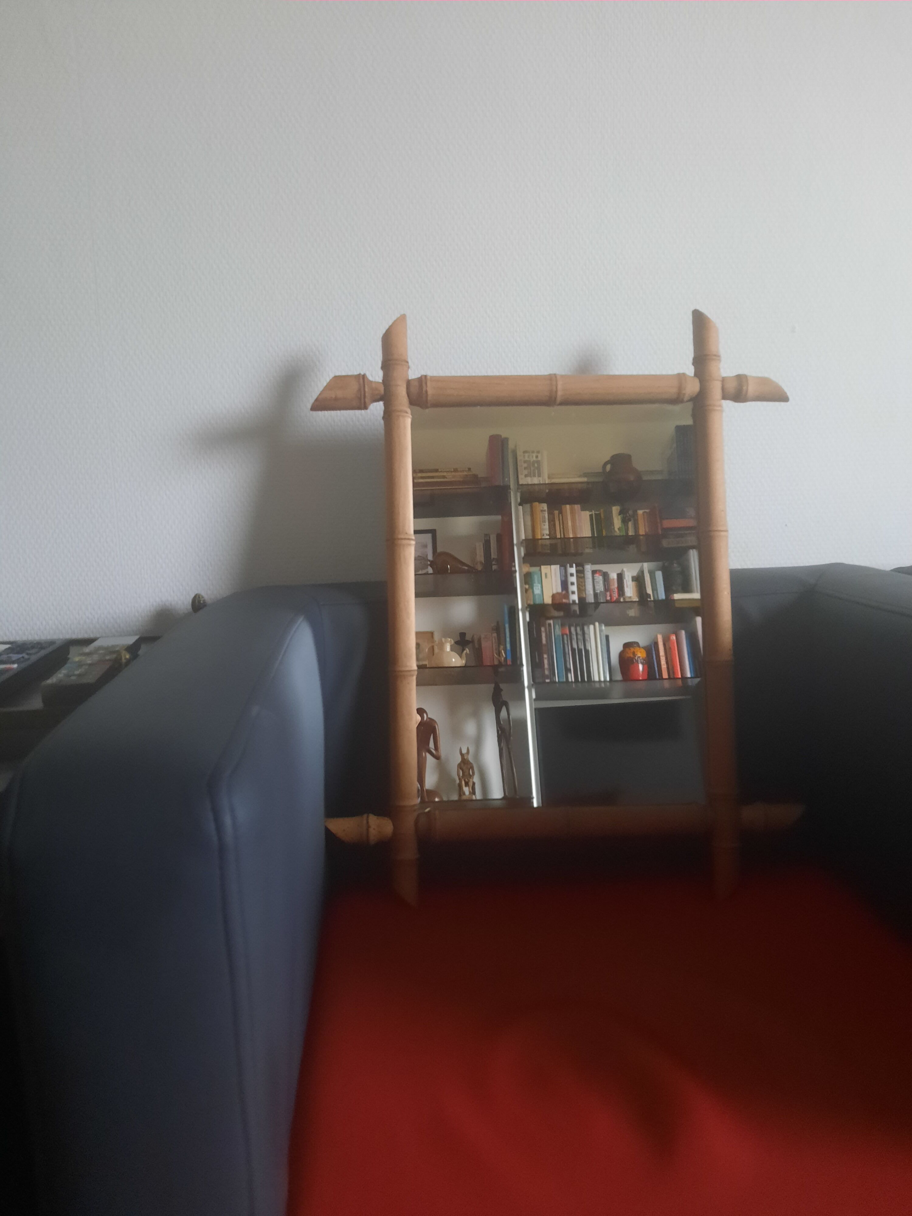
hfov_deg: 54.9
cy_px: 608
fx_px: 878
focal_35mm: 25
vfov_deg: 69.4
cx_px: 456
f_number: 2
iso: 500
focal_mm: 4.6
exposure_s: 1/25
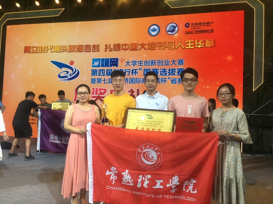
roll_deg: -2.6
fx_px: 229
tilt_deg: +2.8
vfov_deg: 48.2
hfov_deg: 61.7
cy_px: 102
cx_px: 136
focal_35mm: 29
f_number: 2.2
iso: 25
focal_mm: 4.15
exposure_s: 1/50
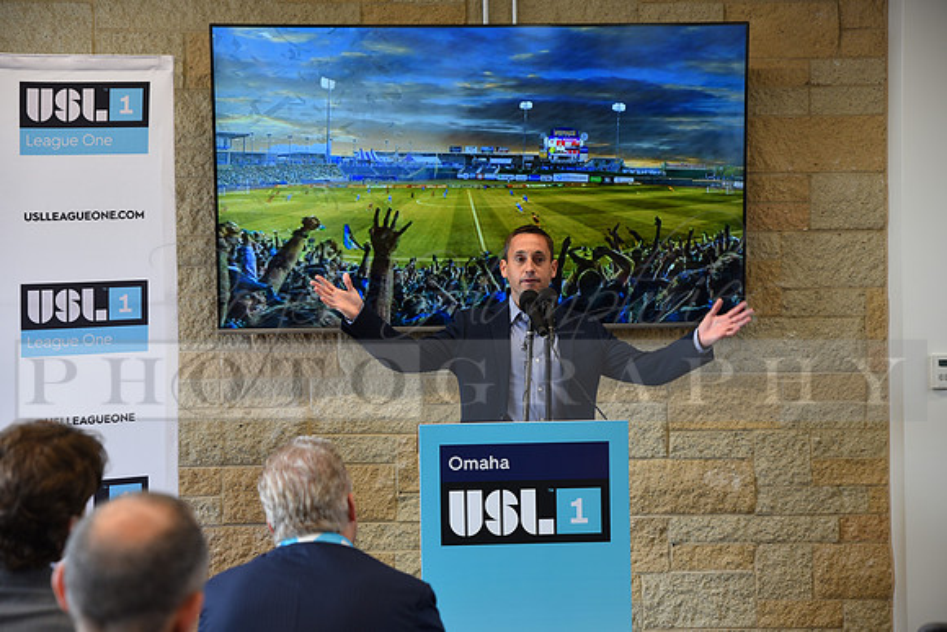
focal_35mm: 68
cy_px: 316
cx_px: 474
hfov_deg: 29.6
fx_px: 1789
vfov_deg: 20.0
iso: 400
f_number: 3.2
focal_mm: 68
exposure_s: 1/60
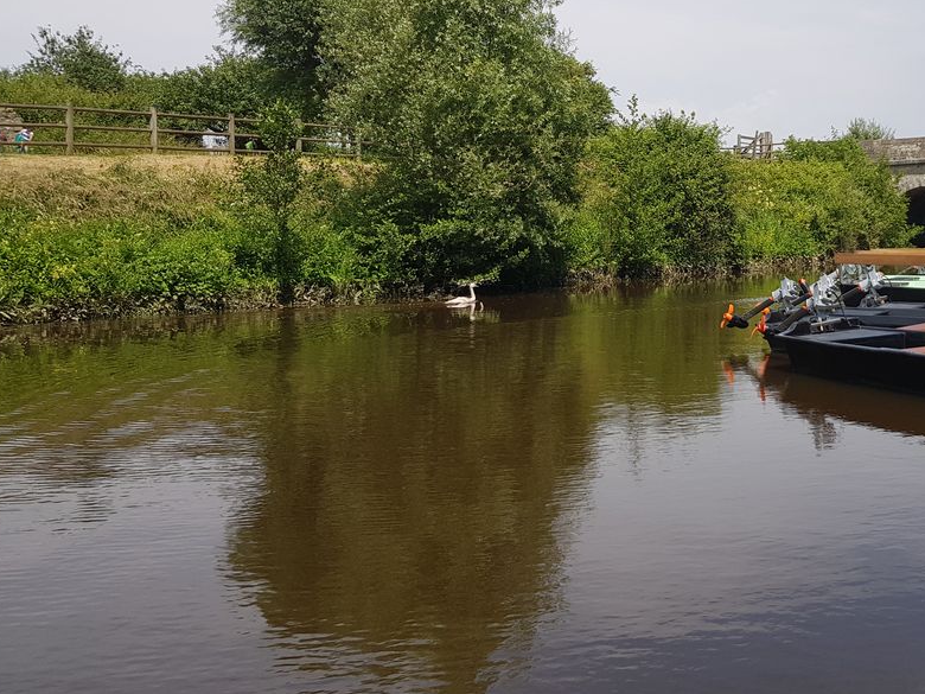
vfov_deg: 35.7
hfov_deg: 45.2
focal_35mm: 40
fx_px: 1069
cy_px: 243
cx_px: 694
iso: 40
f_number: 1.7
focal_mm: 4.2
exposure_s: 1/2560
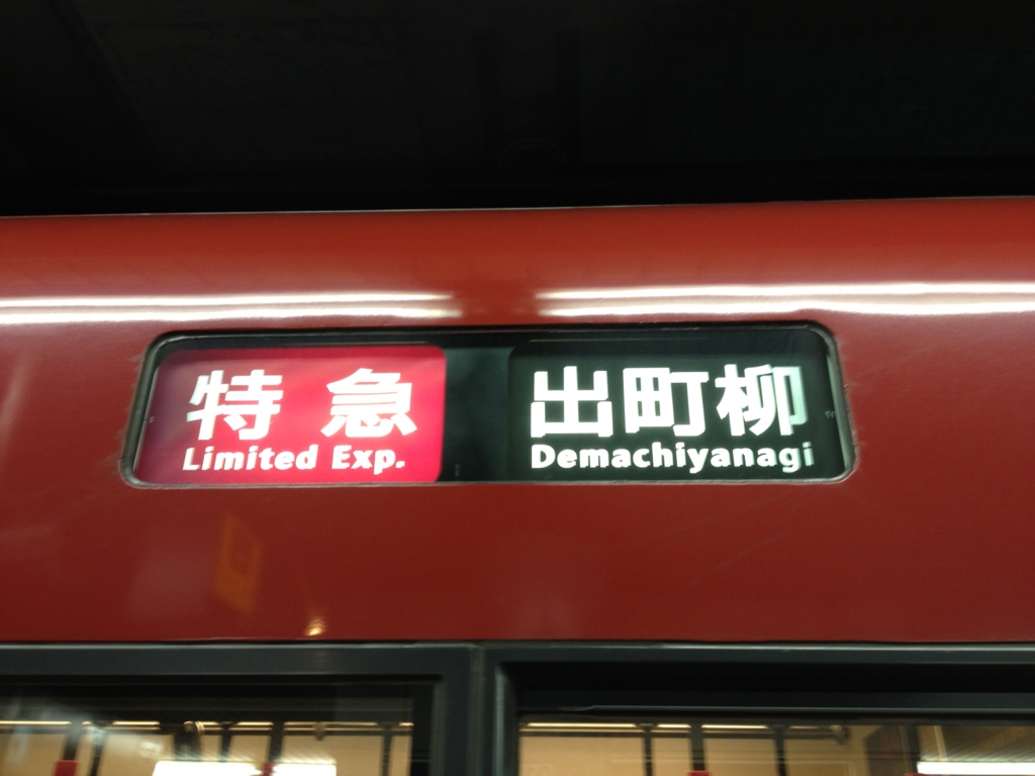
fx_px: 1046
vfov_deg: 40.7
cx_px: 518
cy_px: 388
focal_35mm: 35
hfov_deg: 52.6
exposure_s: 1/20
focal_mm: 4.28
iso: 80
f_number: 2.4
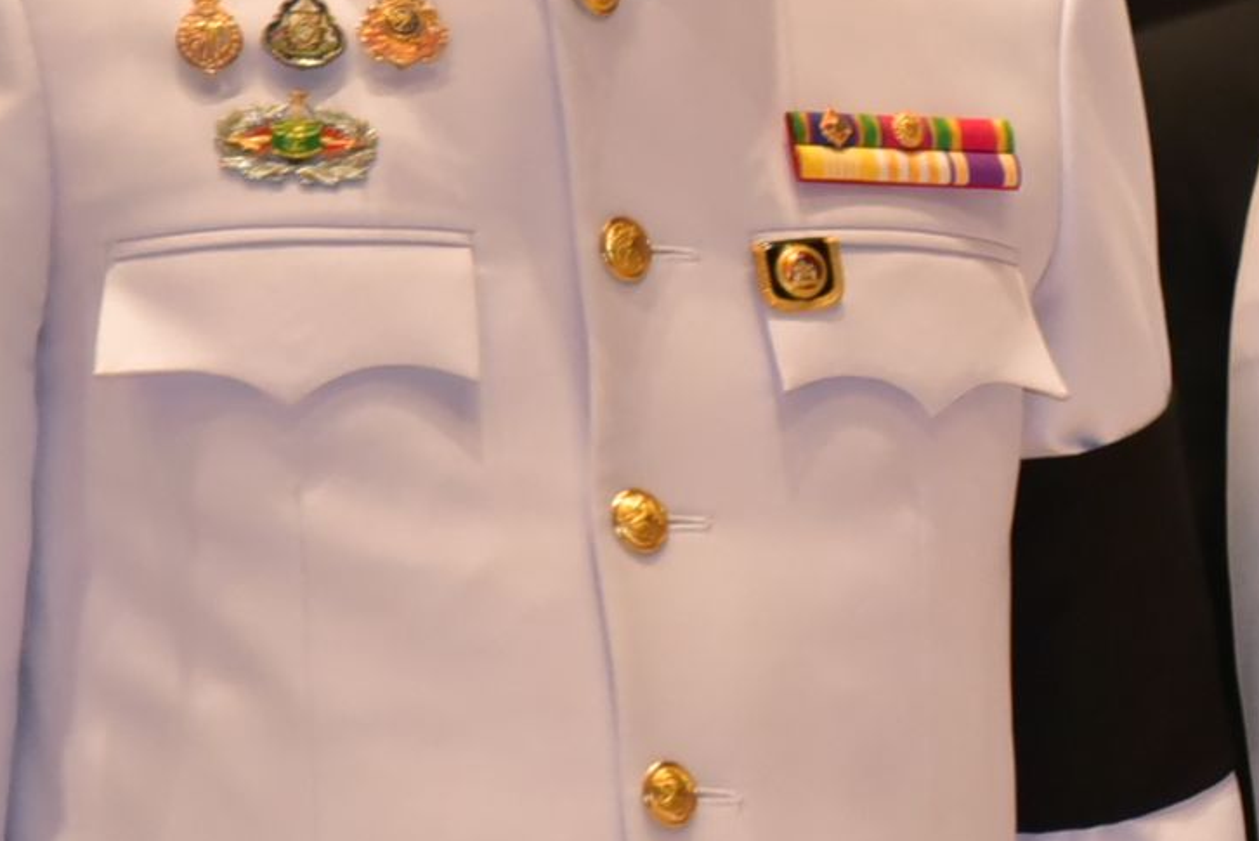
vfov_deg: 2.4
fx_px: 20470
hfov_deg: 3.5
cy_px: 242
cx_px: 1968
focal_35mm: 585
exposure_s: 1/200
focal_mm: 170
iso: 4000
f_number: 5.6
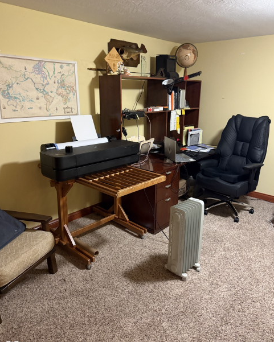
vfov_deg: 66.0
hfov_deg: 54.9
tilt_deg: -12.4
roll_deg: +0.4
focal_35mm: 26
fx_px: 263
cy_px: 166
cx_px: 140
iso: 1000
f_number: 1.78
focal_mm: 6.76
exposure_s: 1/40
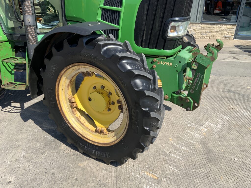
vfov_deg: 48.2
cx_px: 126
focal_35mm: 29
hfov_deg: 61.7
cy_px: 94
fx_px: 210
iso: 16
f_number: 1.8
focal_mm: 3
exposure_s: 1/1221
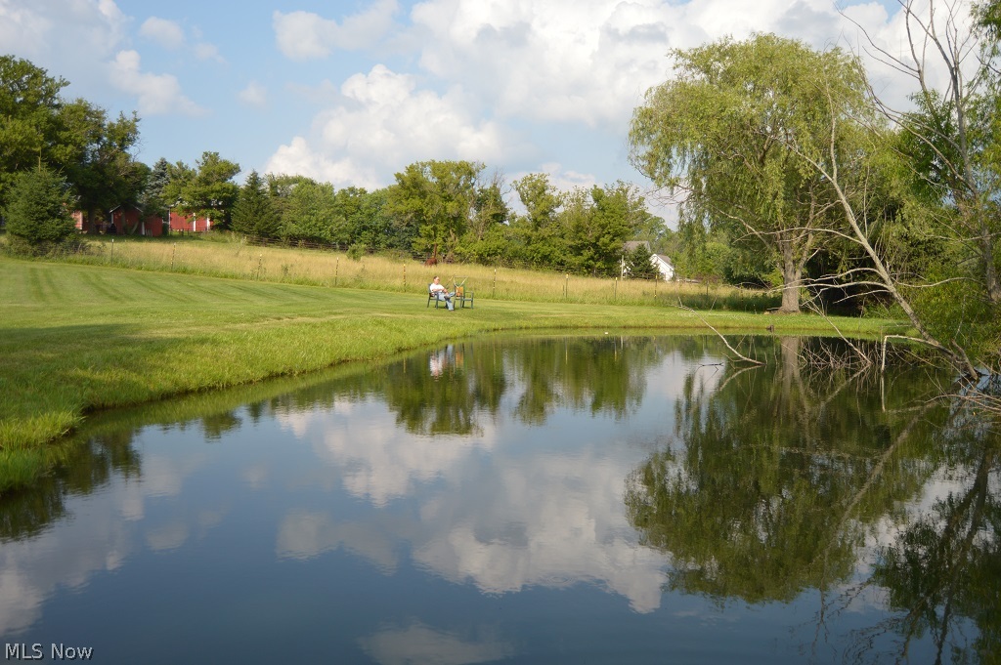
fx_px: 792
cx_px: 500
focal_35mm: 28
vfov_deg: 45.6
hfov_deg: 64.6
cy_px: 332
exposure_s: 1/800
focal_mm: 19
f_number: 3.5
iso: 100
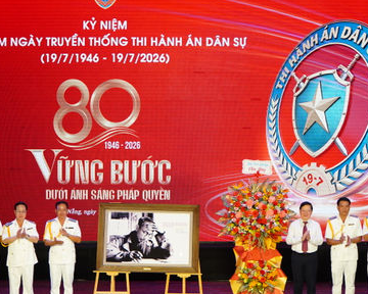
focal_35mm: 135
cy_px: 163
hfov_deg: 14.3
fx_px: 1470
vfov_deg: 11.4
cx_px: 191
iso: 640
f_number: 4
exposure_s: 1/250
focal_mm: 64
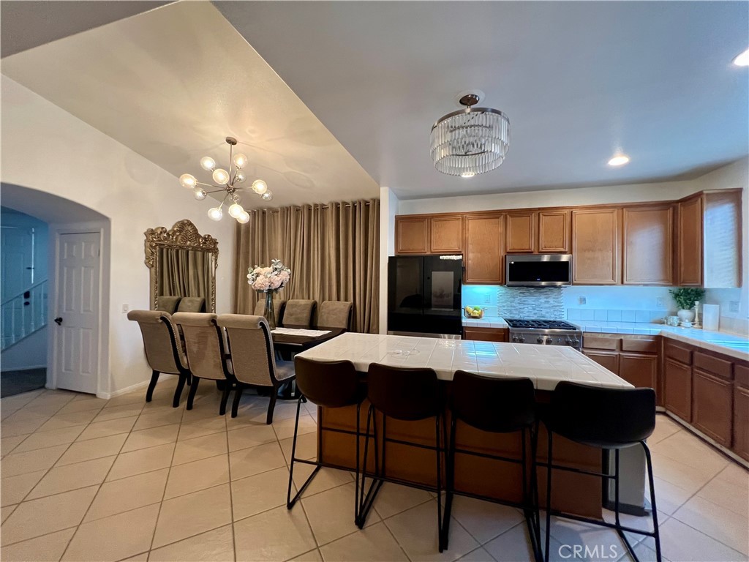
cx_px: 374
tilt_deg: +0.9
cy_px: 281
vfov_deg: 89.9
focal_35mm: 13
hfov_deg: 106.2
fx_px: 281
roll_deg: +0.1
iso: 320
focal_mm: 1.57
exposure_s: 1/60
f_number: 1.8
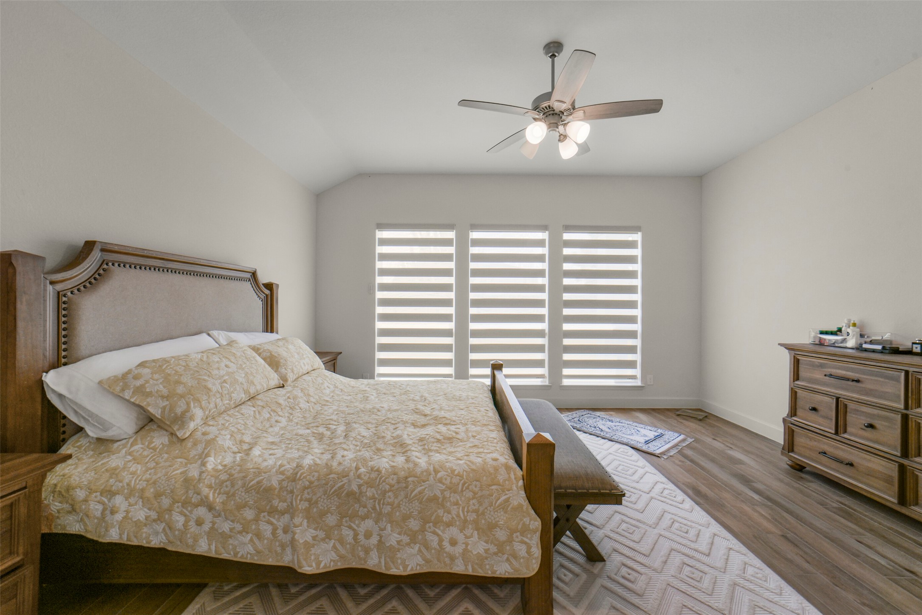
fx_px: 359
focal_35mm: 14
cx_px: 461
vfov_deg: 81.2
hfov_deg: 104.2
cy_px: 308
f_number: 11
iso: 500
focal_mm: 14
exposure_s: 1/100
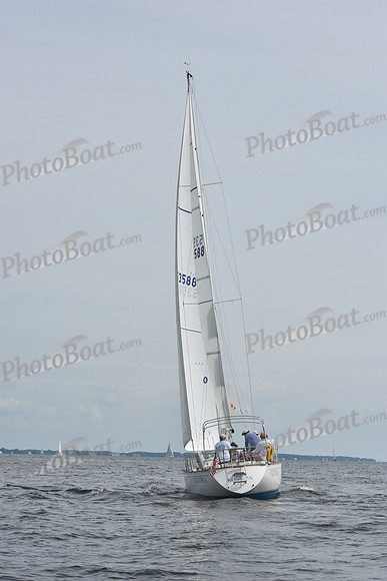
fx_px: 1209
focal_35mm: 75
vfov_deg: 27.0
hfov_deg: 18.2
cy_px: 290
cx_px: 194
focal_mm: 75
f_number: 10
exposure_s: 1/1250
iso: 320
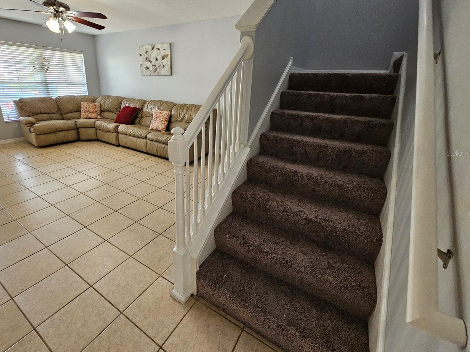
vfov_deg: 81.3
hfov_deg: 97.7
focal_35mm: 15
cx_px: 207
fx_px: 204
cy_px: 153
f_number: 2.2
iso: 250
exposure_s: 1/60
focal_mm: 2.2
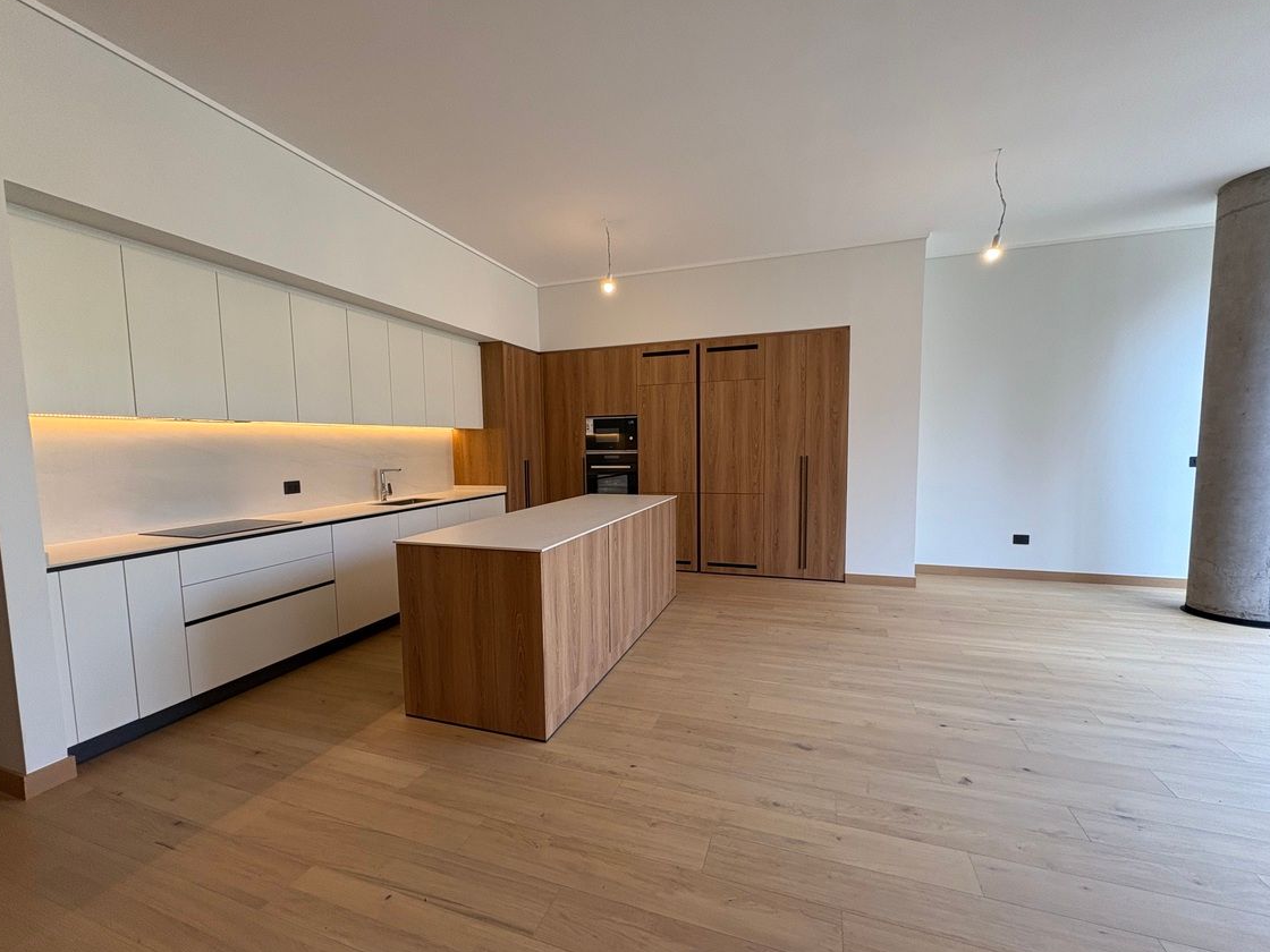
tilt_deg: -5.5
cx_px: 617
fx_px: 550
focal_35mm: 15
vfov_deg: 81.7
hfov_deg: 98.1
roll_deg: +1.1
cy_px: 494
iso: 200
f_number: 2.2
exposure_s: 1/99
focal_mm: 2.22
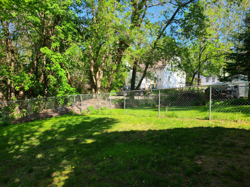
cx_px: 125
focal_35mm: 26
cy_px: 94
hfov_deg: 67.3
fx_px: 188
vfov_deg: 53.1
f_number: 1.8
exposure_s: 1/859
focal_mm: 5.4
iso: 40
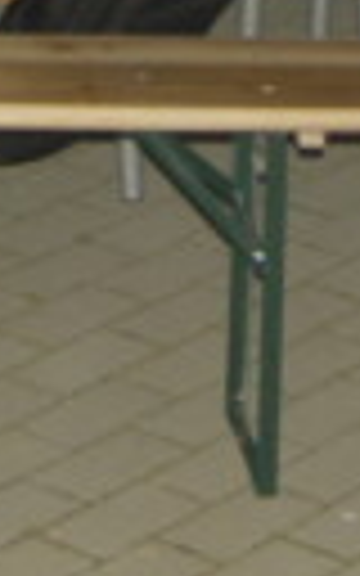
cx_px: 144
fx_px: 4412
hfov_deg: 4.7
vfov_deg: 7.1
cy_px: -770
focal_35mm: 281
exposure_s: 1/60
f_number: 3.8
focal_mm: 23
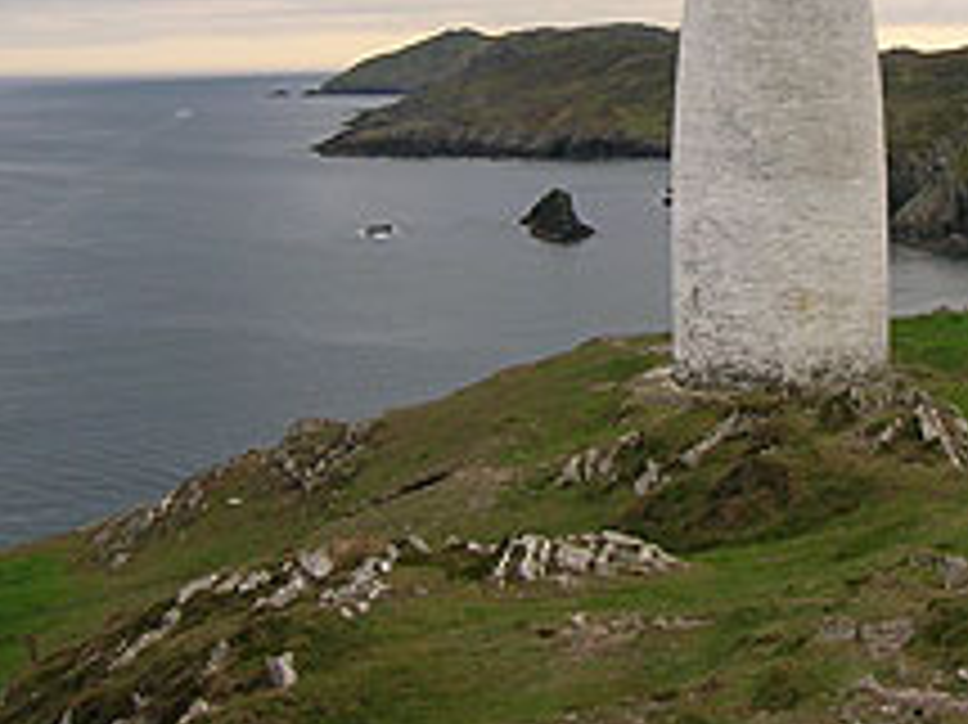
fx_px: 1984
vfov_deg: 20.3
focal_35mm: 71
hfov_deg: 27.0
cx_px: 756
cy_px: 61
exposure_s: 1/108
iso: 50
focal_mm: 5.7
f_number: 4.9
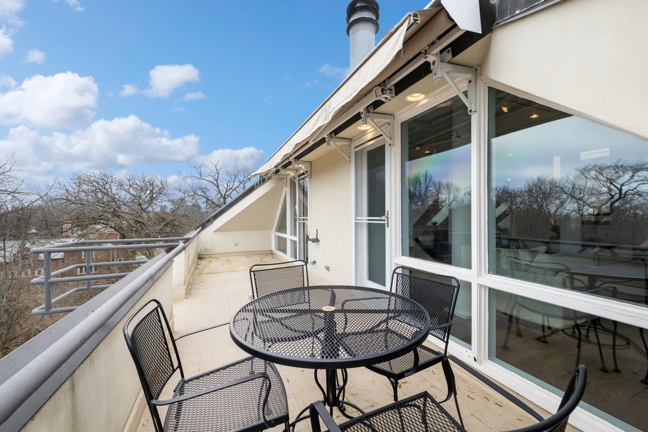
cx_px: 324
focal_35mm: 14
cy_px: 216
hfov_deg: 104.3
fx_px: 252
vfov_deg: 81.2
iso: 200
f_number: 11
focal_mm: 14
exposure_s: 1/50
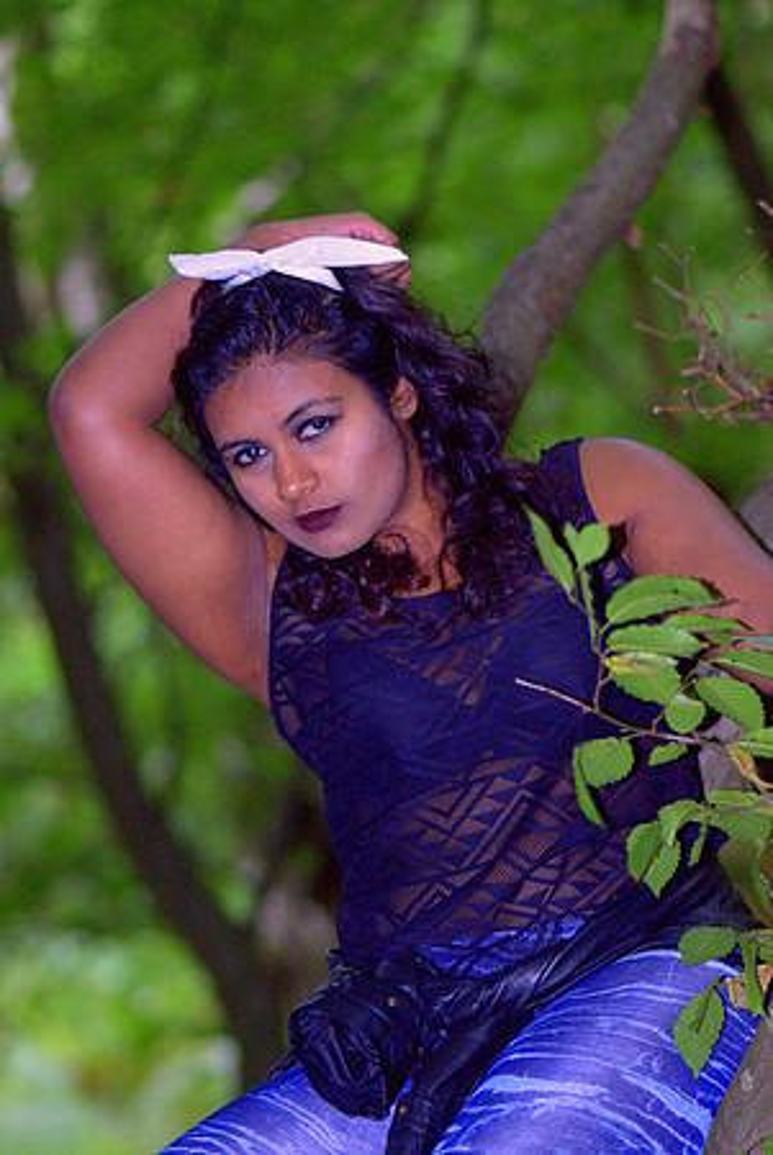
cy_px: 578
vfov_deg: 13.7
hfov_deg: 9.2
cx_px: 386
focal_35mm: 150
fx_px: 4820
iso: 800
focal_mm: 100
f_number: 2.8
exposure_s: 1/50
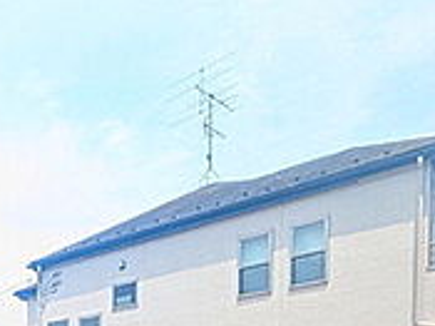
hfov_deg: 34.1
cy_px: 473
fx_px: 603
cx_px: -50
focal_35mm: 48
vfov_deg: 24.4
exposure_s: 1/598
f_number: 2.2
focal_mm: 1.83
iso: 50
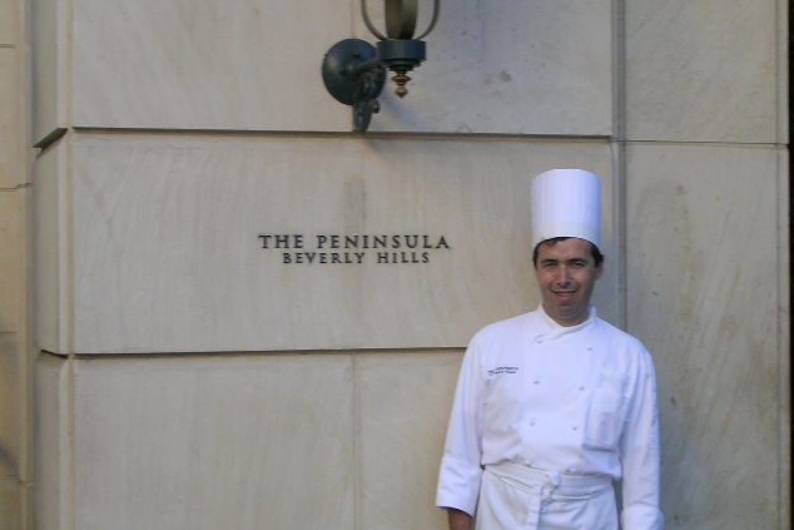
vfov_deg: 16.1
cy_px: 273
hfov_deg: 23.9
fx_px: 1875
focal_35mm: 85
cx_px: 396
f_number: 4
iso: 50
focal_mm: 12.3
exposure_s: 1/75.1
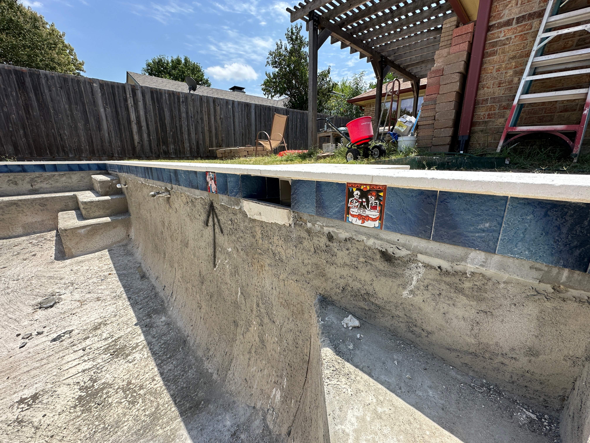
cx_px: 295
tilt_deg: -15.3
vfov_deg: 85.7
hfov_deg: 102.1
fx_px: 239
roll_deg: -0.1
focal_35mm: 14
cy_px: 222
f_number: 2.2
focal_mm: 2.22
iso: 50
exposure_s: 1/1319
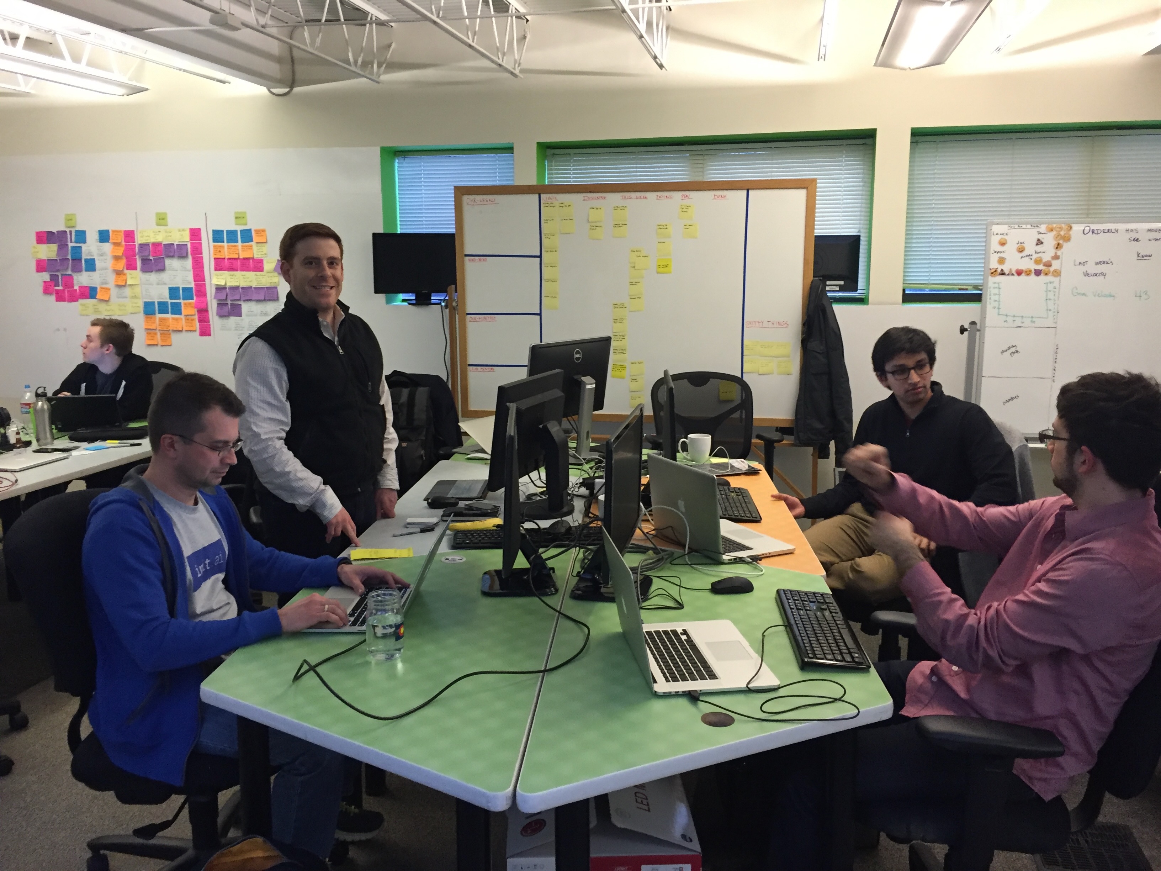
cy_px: 436
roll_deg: +0.7
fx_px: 973
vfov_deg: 48.2
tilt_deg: -10.3
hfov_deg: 61.7
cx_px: 580
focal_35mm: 29
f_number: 2.2
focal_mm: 4.15
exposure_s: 1/30
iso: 160
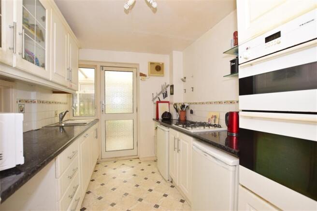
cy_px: 106
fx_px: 132
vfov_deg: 77.3
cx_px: 158
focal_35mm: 15
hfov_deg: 100.4
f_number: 7.1
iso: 200
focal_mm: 10
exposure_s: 1/80
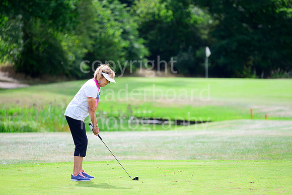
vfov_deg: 5.1
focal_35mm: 270
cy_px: 98
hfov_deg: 7.6
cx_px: 146
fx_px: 2190
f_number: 5
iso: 1000
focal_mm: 270
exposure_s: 1/2000
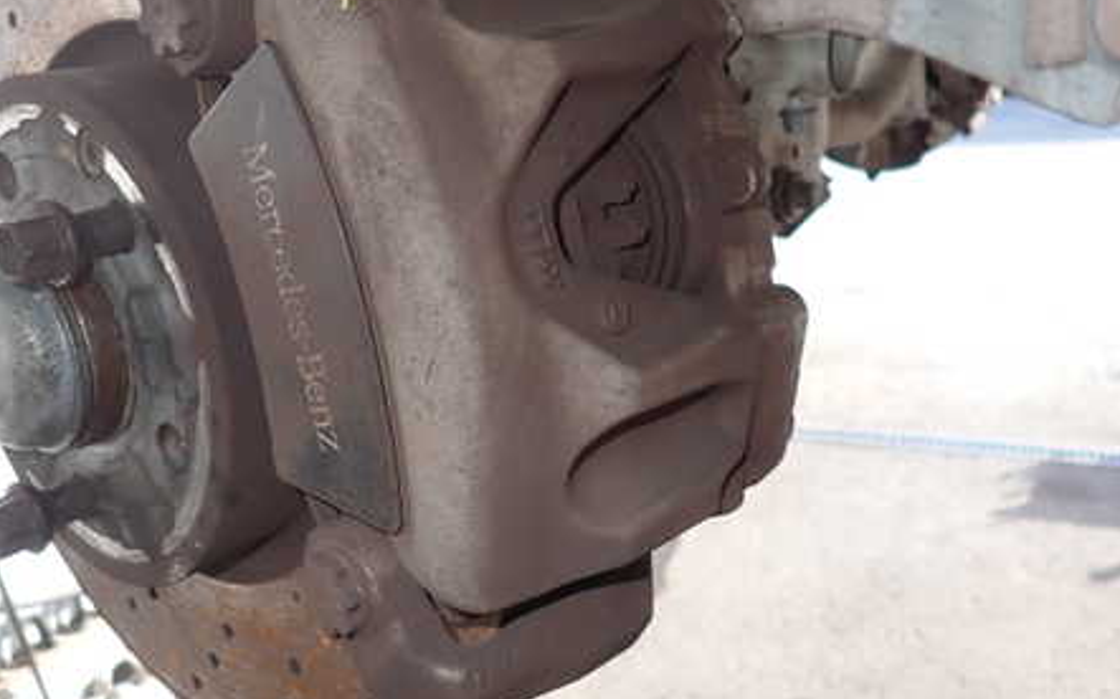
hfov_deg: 54.0
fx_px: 1099
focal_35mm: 36
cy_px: 266
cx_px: 590
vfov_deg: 35.1
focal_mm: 4.5
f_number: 5.6
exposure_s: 1/30
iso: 100
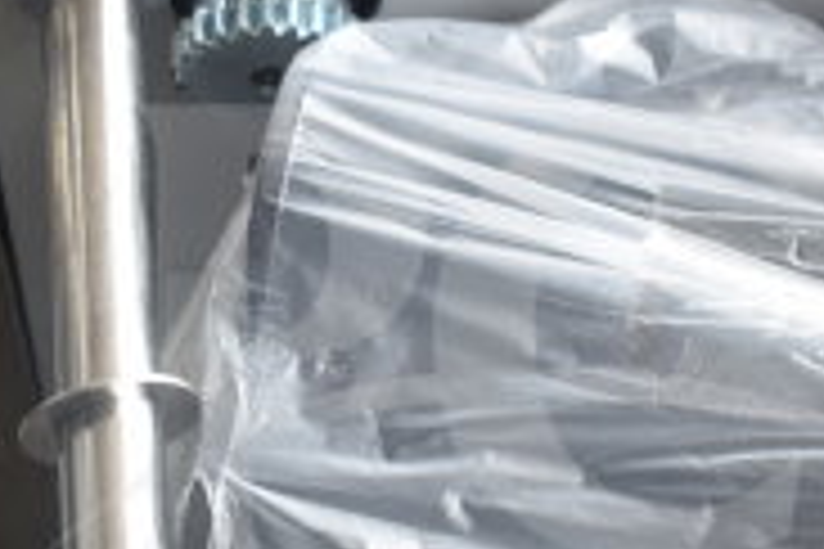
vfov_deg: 9.8
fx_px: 3204
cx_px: 540
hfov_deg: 14.6
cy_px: 461
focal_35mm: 140
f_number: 4.2
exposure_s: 1/60
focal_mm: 28
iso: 200
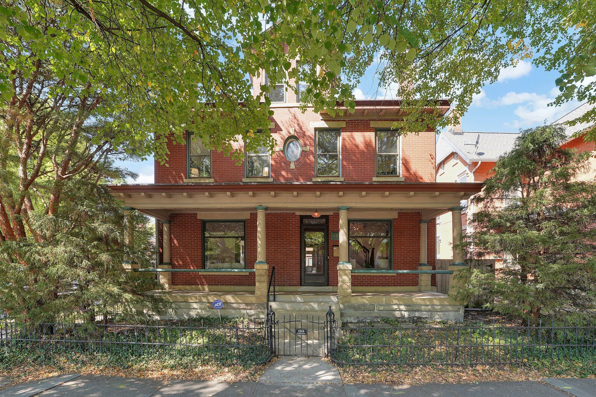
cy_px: 198
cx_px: 298
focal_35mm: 14
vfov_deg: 81.2
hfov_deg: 104.3
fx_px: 232
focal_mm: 14
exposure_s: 1/40
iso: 125
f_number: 7.1
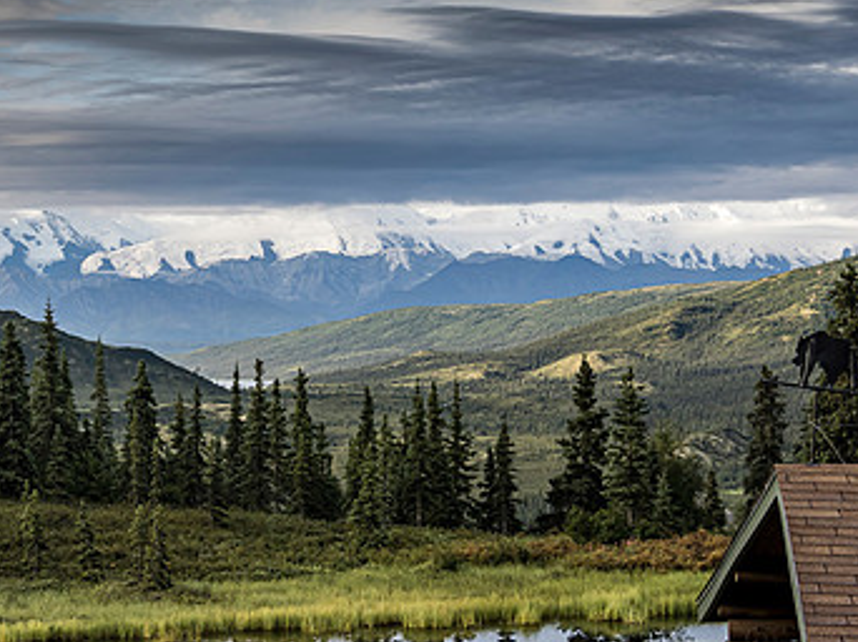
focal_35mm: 95
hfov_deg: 20.6
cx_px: 256
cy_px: 485
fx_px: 2353
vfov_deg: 15.5
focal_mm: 28
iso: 400
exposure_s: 1/400
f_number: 5
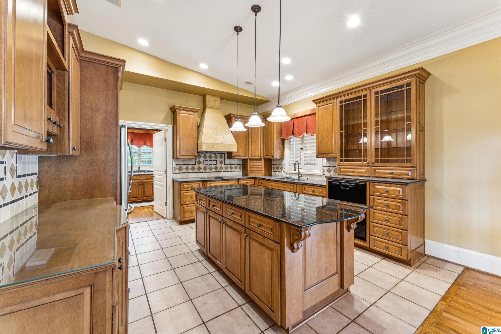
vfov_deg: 81.2
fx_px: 195
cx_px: 250
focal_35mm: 14
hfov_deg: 104.3
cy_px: 167
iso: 400
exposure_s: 1/1.67
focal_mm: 14
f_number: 13
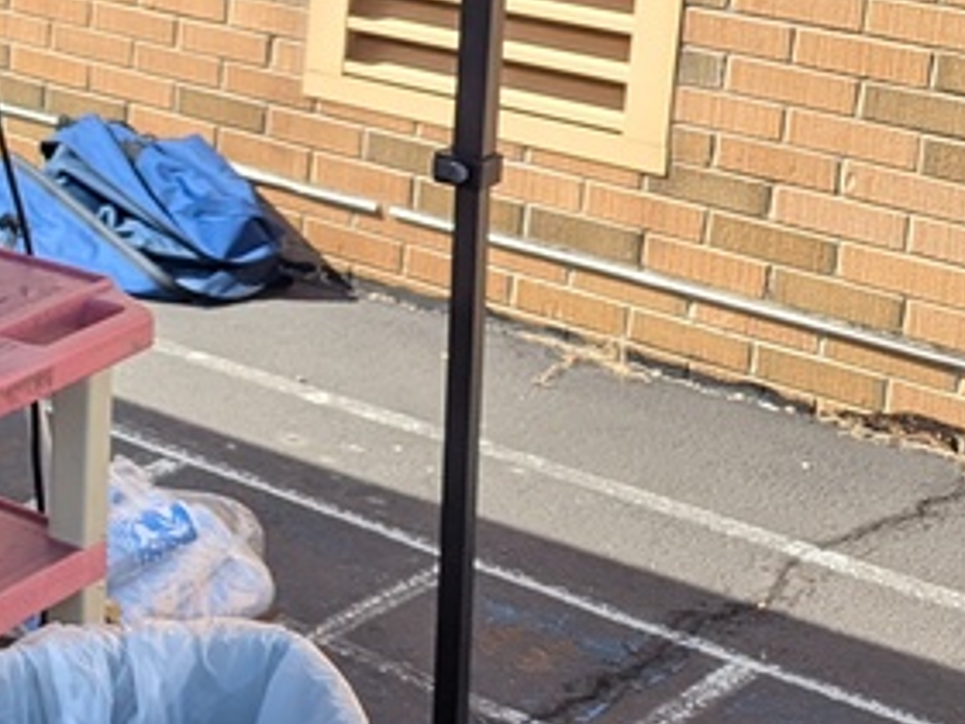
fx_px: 2453
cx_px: -748
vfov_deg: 16.2
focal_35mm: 88
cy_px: -115
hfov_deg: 18.0
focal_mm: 6.81
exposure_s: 1/951
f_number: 1.85
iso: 39
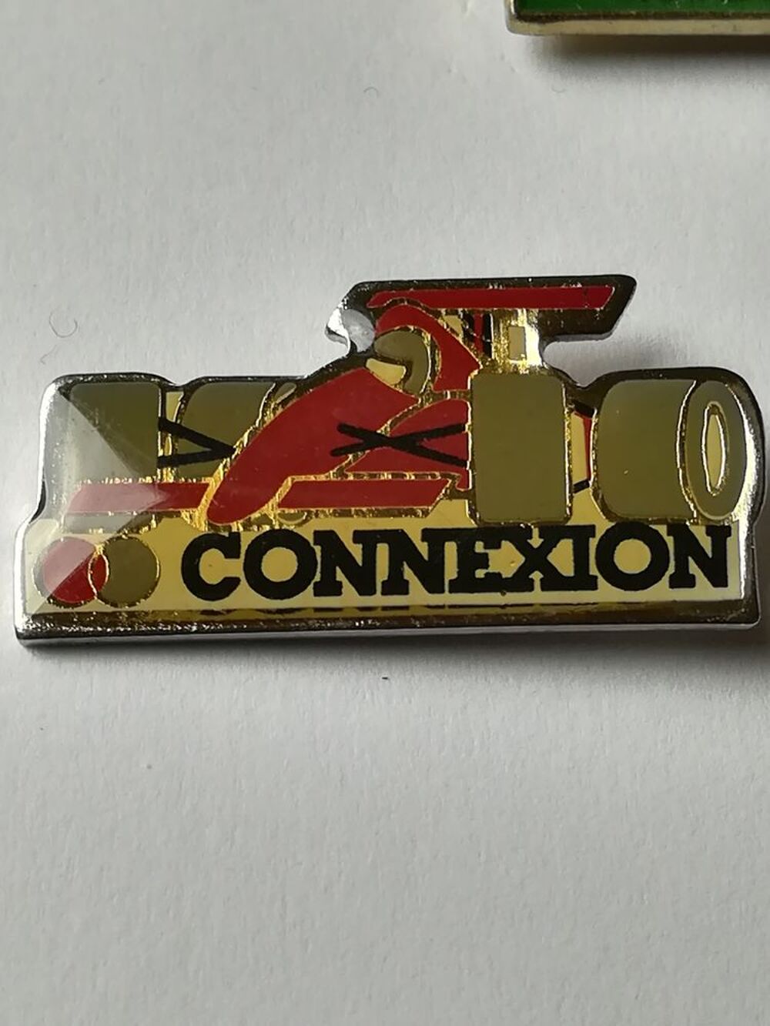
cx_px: 385
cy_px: 513
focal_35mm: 79
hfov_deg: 18.7
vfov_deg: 24.7
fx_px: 2343
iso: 80
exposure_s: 1/40
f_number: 2.2
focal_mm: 3.83
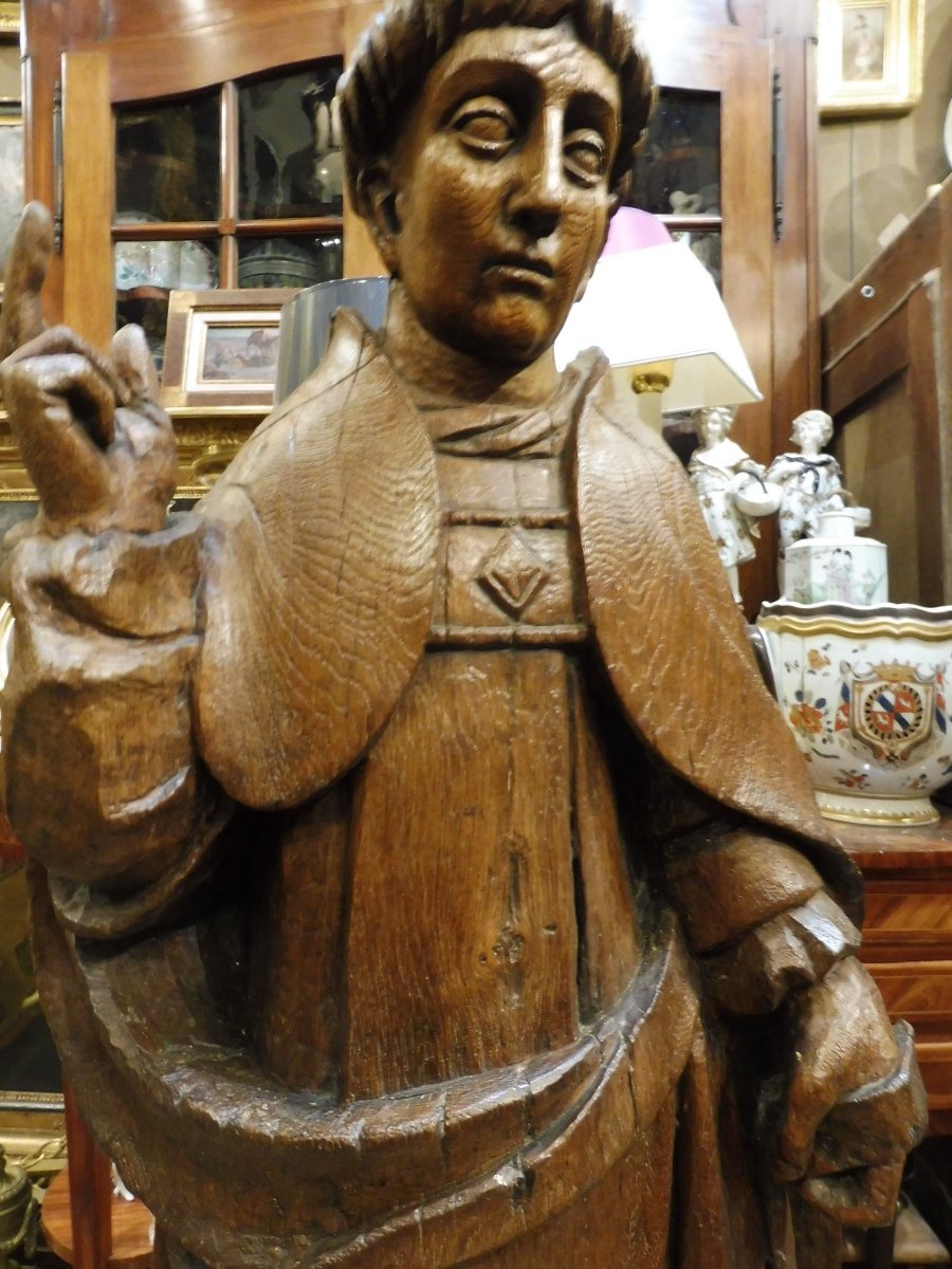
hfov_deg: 56.8
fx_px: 880
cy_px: 634
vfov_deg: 71.6
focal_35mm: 24
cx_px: 476
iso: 400
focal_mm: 4.3
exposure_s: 1/10
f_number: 3.3
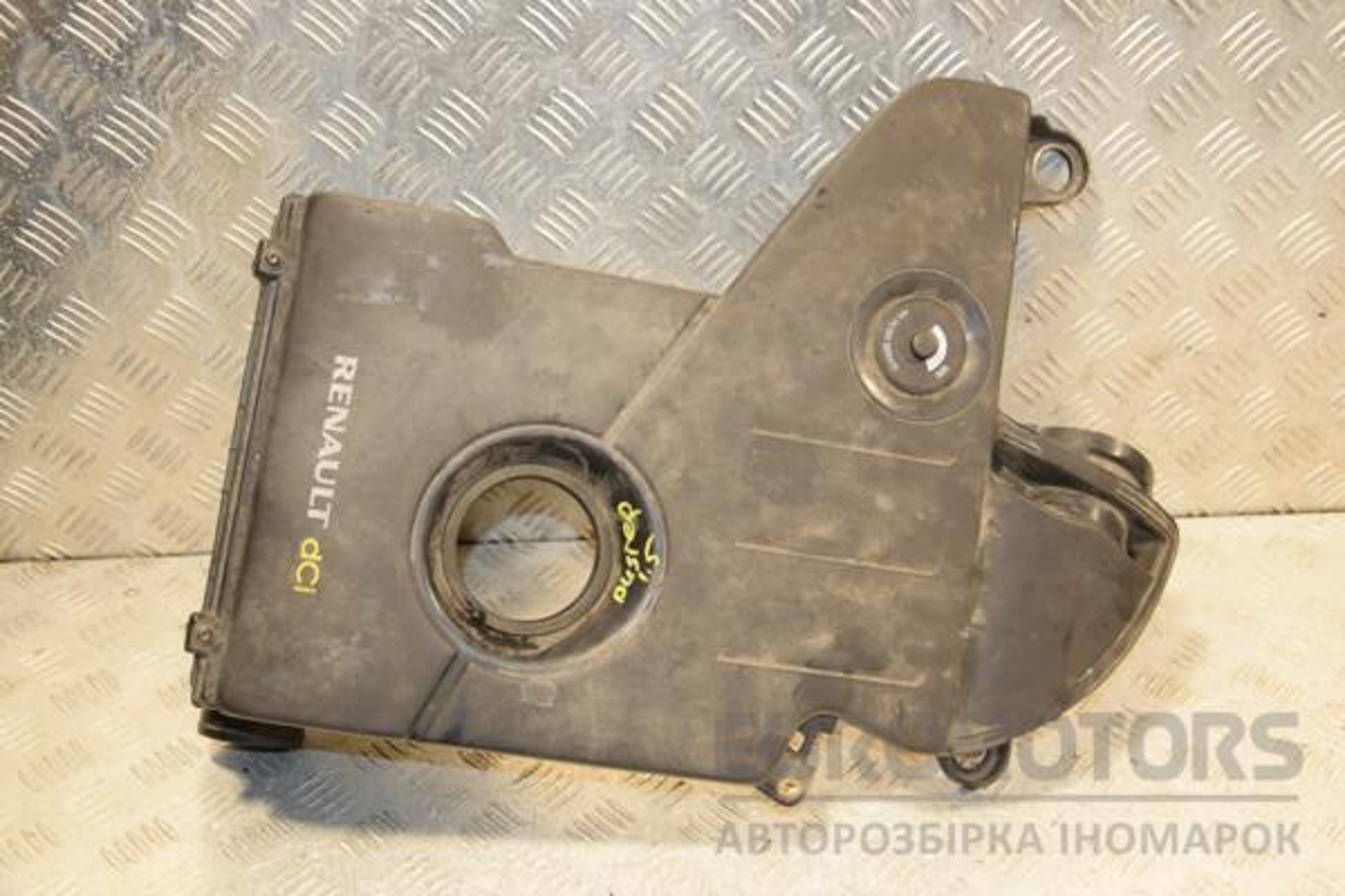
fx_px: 1457
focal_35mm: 39
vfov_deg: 34.2
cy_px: 448
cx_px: 672
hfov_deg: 49.6
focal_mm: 26
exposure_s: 1/125
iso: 800
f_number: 5
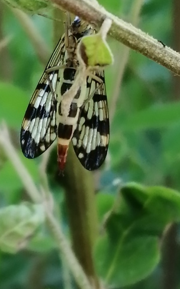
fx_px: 1139
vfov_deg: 14.4
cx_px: 54
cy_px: 107
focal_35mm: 145
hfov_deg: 9.0
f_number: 1.8
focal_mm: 3.46
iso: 64
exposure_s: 1/100
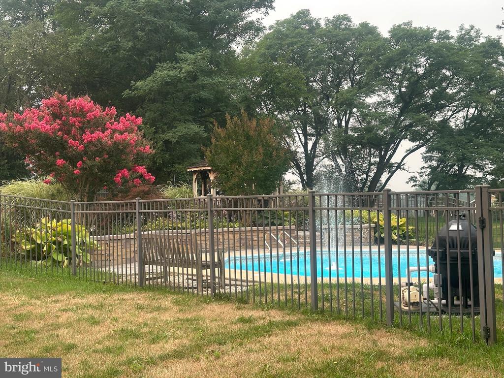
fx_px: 699
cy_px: 189
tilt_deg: +2.5
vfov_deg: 30.3
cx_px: 252
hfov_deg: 39.7
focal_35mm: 48
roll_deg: +0.8
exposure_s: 1/659
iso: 64
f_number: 1.78
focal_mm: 6.86
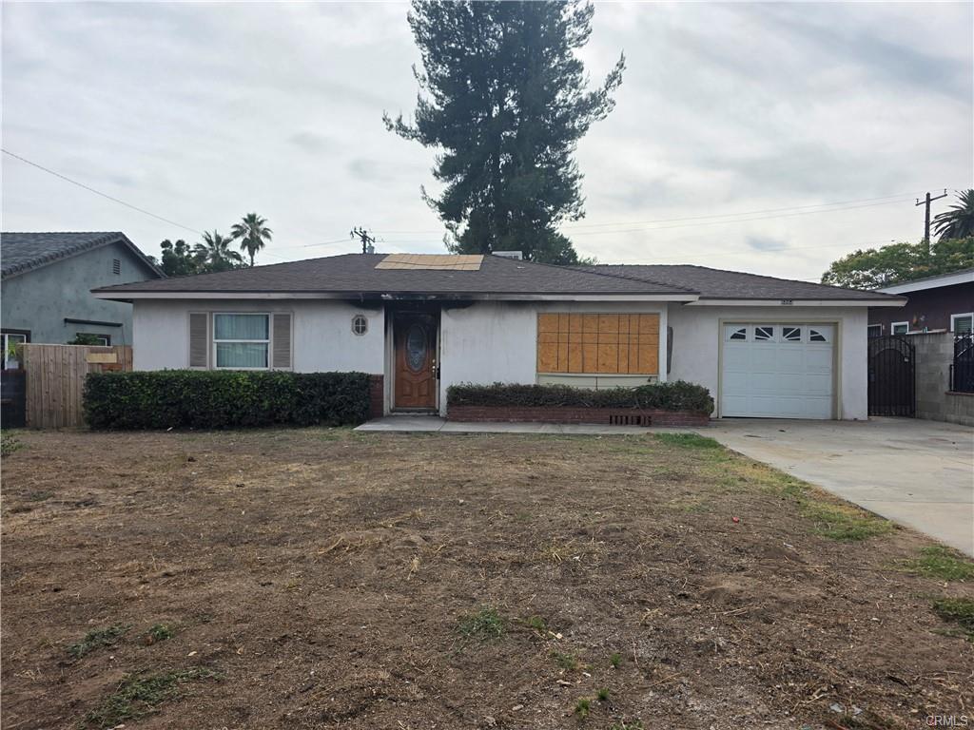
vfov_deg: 58.9
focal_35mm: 23
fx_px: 647
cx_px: 487
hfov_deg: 73.9
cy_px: 365
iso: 80
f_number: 1.7
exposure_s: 1/7626
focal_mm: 6.3
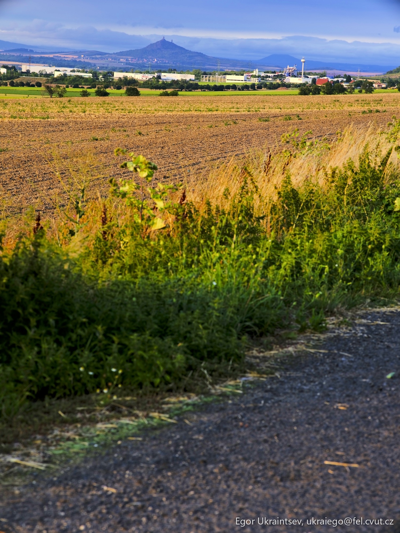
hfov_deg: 9.4
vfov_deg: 12.5
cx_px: 200
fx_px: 2434
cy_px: 266
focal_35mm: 158
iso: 100
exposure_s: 1/25
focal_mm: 200
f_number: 16
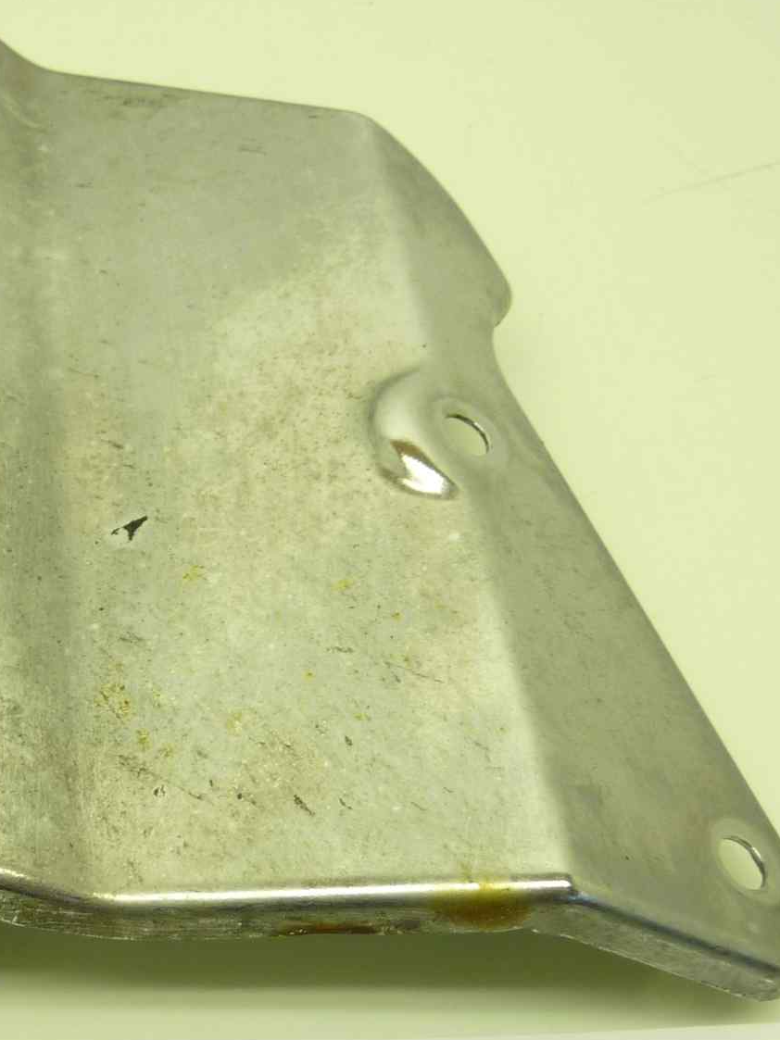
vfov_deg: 33.6
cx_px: 94
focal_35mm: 57
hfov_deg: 25.0
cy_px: 654
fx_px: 1713
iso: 80
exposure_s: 1/25
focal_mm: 4.1
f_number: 3.3
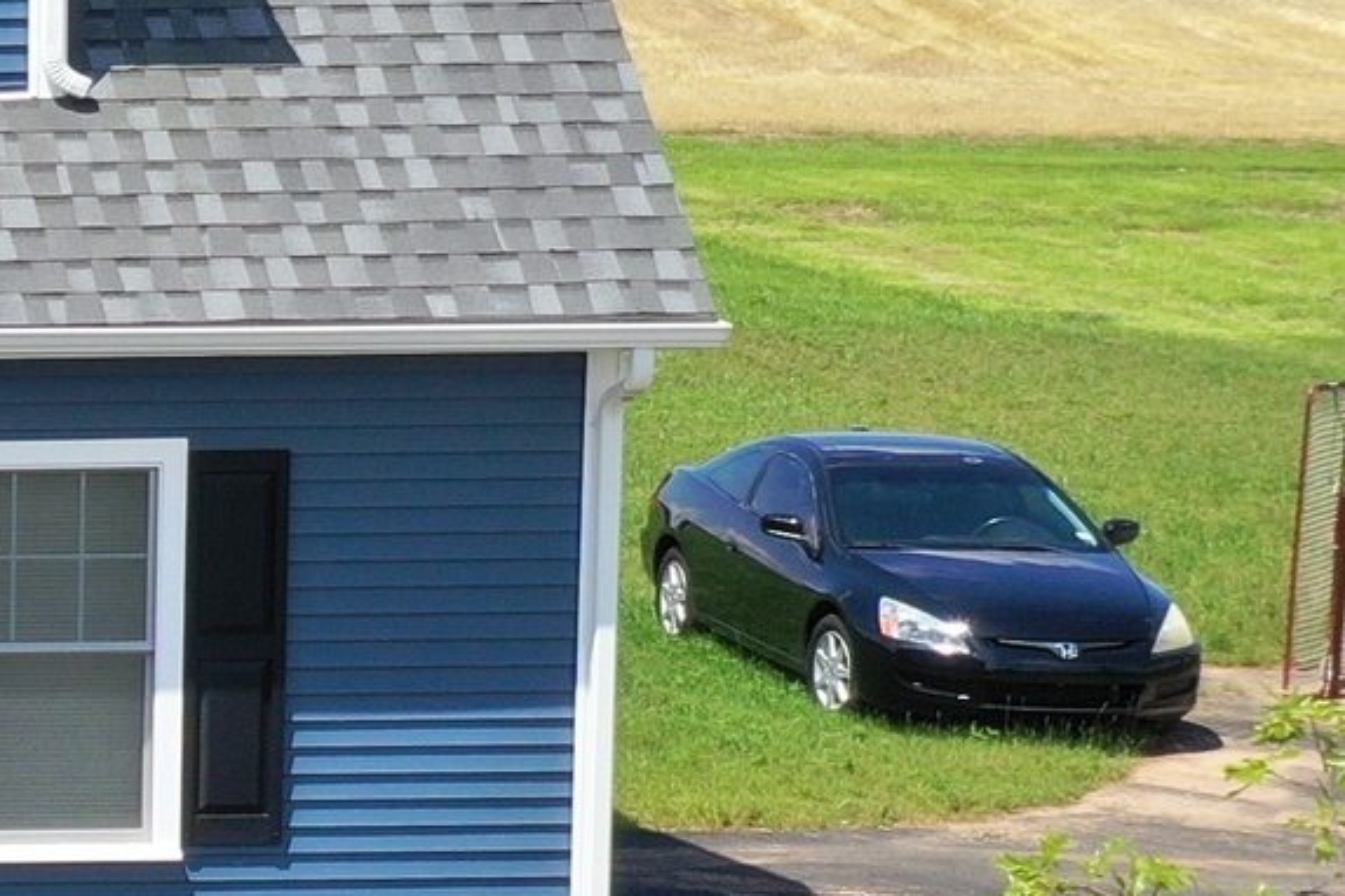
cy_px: 359
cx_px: -1805
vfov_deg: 9.1
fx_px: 5604
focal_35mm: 150
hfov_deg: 11.5
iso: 100
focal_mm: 10.26
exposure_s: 1/400
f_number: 5.6
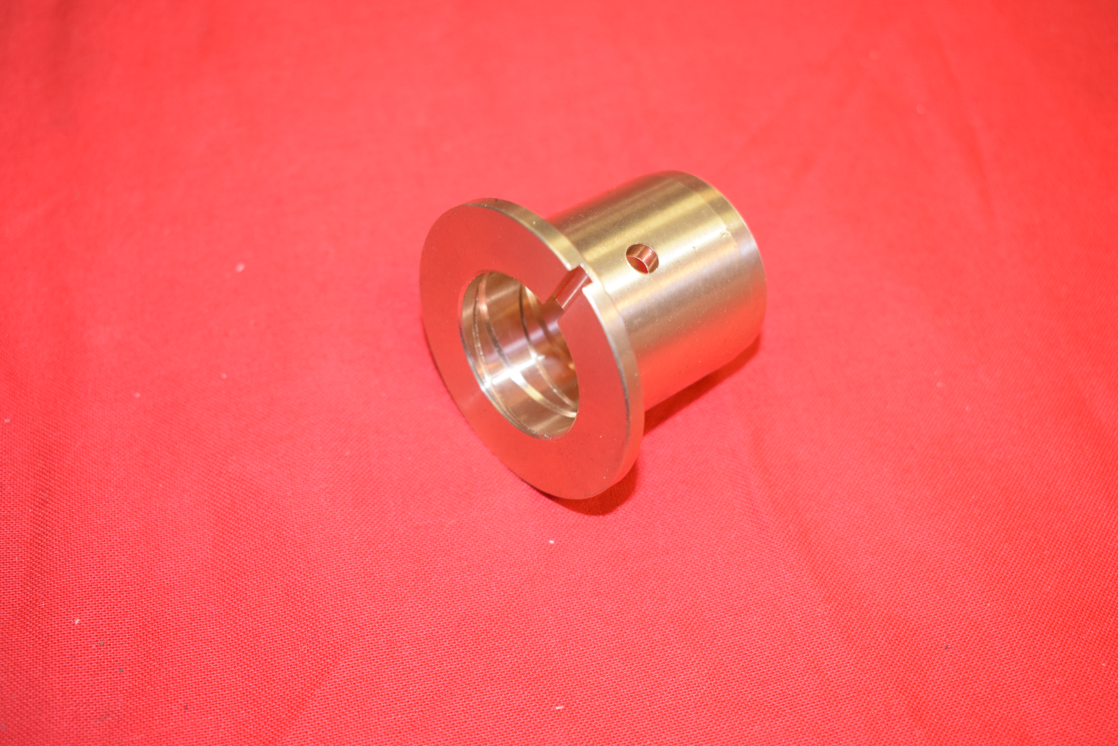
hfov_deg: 42.3
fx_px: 1444
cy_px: 373
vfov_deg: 29.0
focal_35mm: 46
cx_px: 559
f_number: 5.6
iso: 800
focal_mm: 31
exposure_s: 1/60
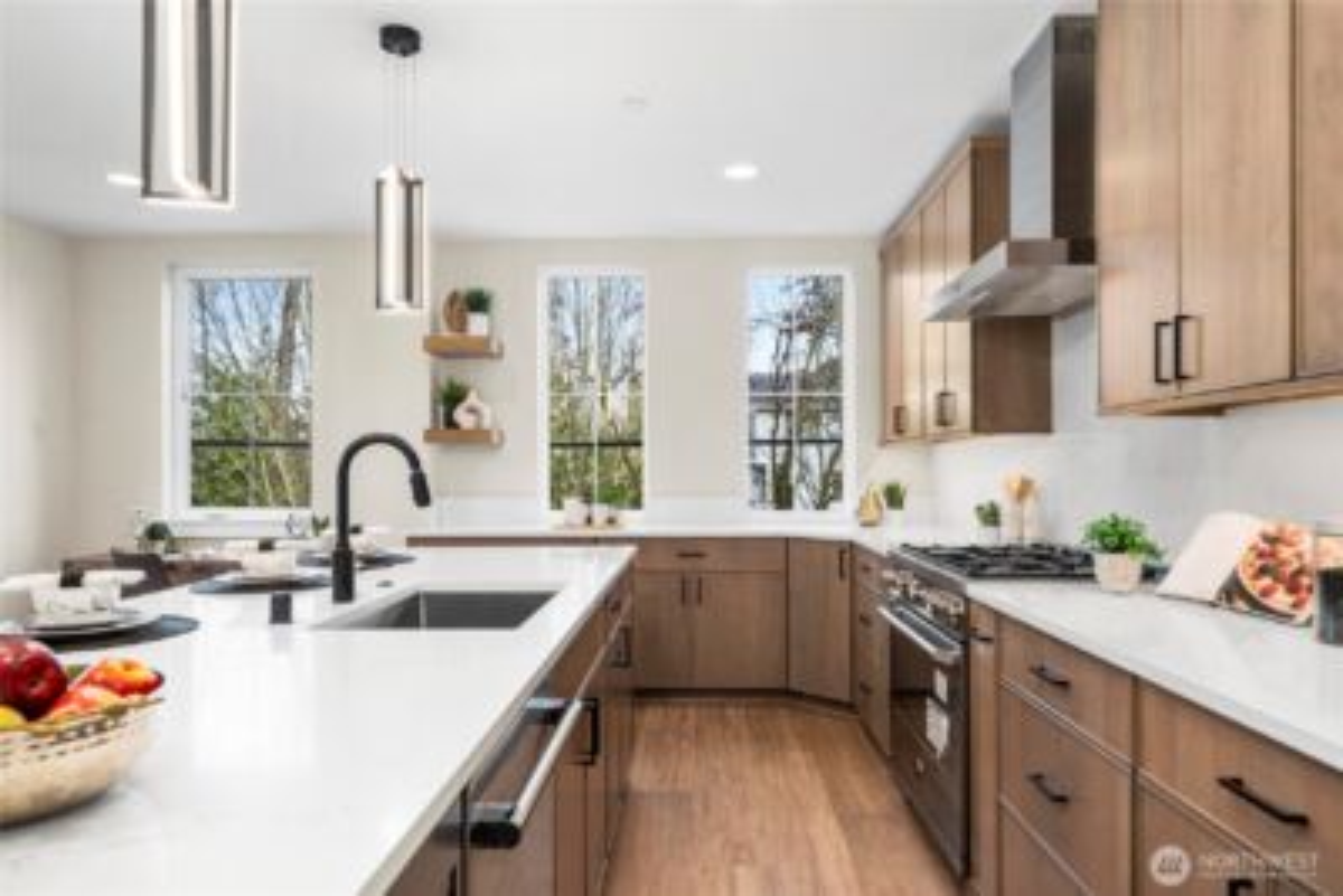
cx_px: 672
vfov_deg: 55.1
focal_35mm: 23
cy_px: 448
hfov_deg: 76.1
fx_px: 858
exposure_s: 1/60
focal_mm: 23
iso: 200
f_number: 7.1
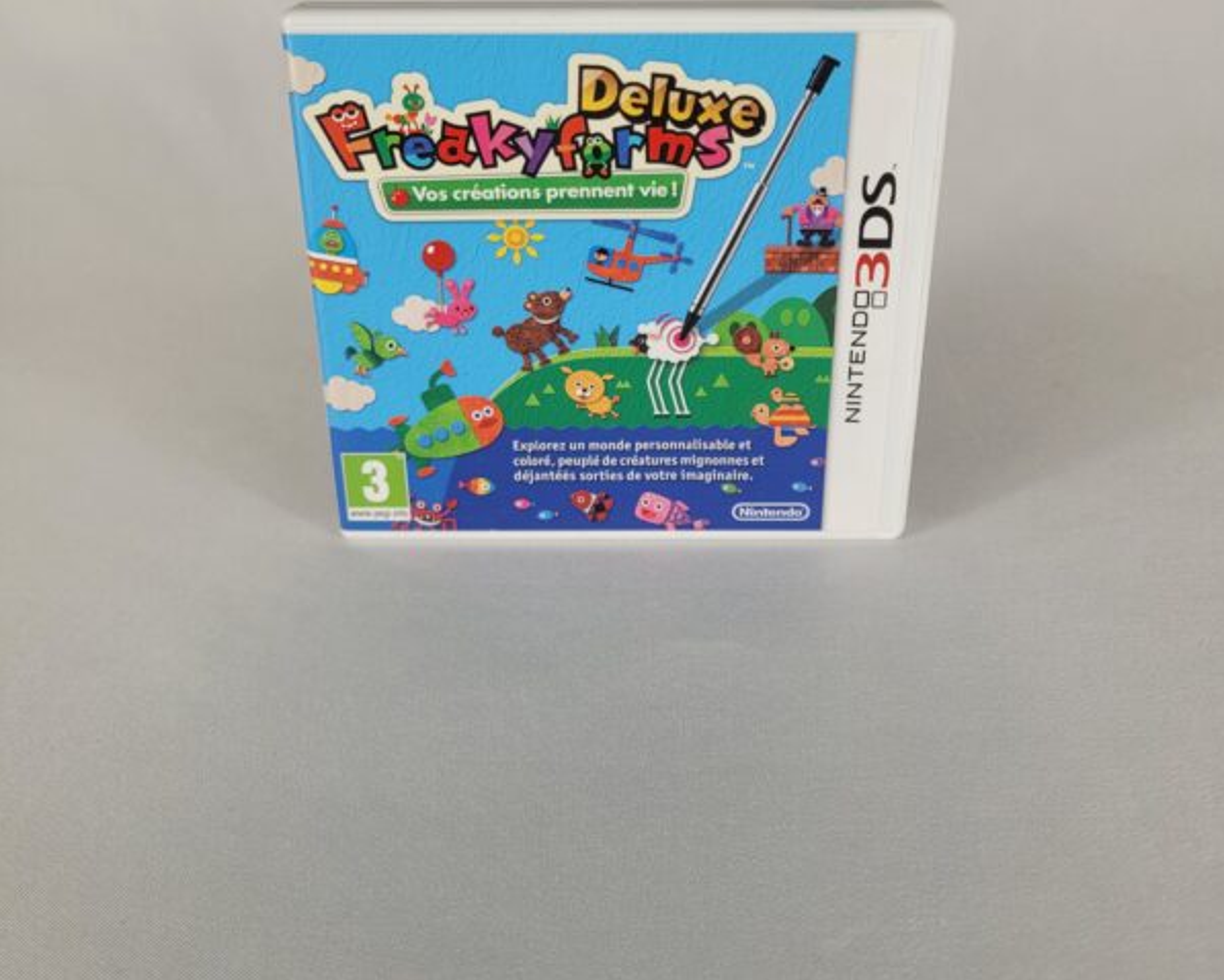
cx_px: 613
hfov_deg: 52.8
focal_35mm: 34
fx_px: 1232
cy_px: 392
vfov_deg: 43.2
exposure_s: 1/271
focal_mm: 5.4
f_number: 1.8
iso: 40
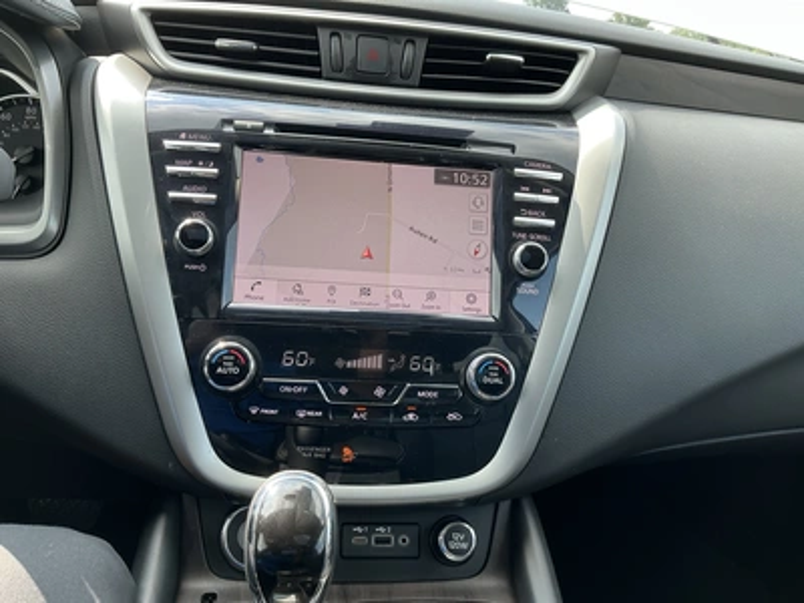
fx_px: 650
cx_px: 402
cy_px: 302
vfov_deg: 49.7
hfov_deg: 63.4
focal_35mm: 28
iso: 20
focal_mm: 3
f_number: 1.8
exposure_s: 1/122
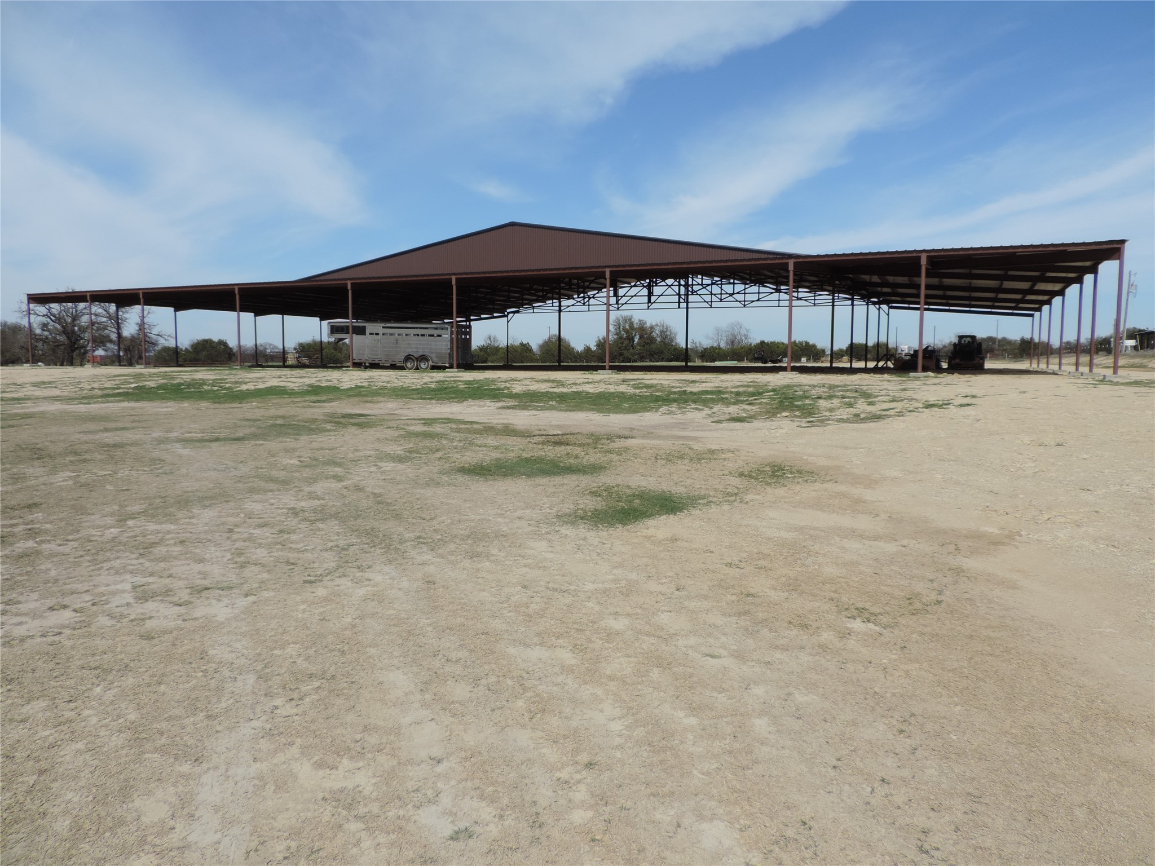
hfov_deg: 71.6
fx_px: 801
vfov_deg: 56.8
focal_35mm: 24
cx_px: 578
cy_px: 433
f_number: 3
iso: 80
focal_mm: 4.3
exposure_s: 1/1600
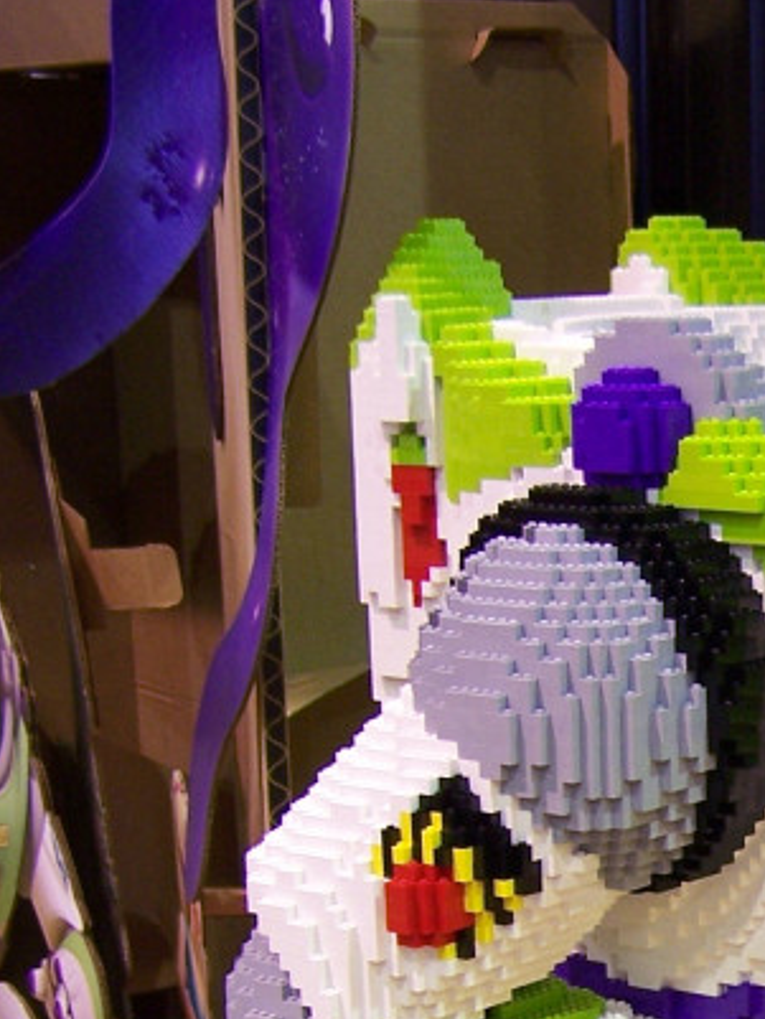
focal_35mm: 97
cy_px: 1067
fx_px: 2857
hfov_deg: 14.8
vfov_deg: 19.5
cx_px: 912
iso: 80
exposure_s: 1/3
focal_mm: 6.3
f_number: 2.8
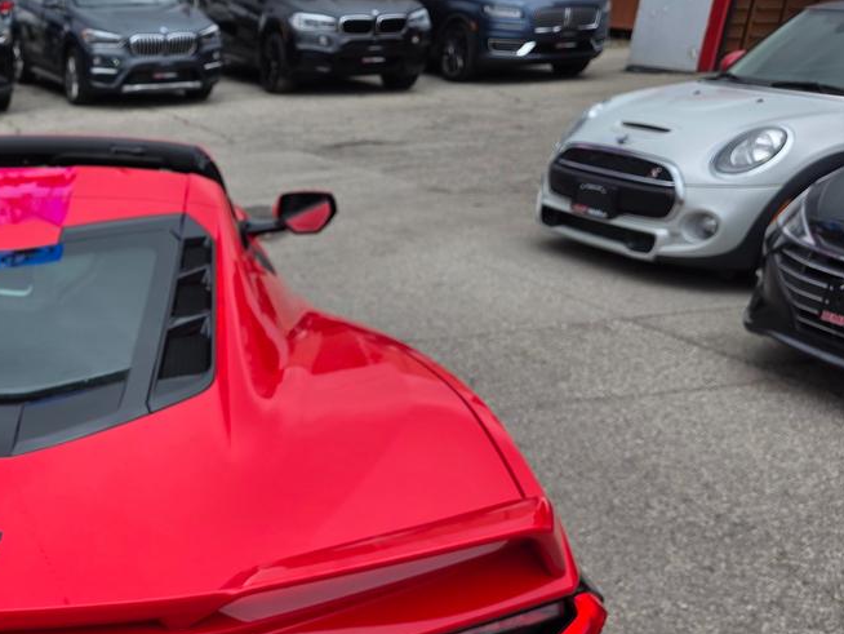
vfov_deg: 30.7
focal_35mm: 45
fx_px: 1098
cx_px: 25
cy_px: 576
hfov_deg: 38.0
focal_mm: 6.3
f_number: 1.7
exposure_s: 1/1517
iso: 80
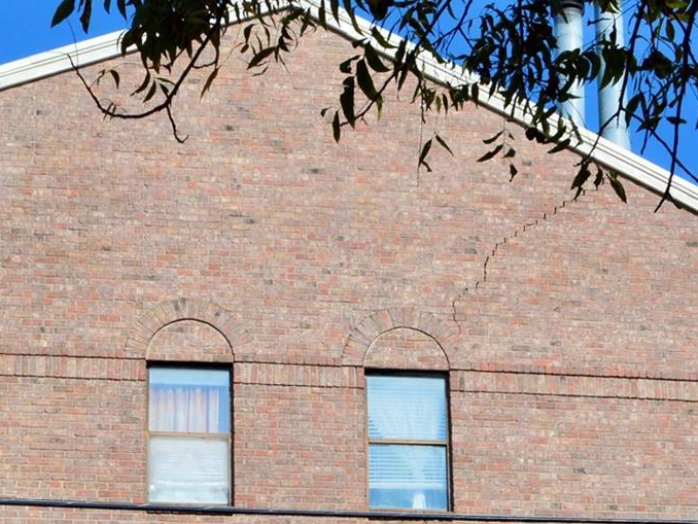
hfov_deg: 22.3
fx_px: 1755
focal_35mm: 87
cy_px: 609
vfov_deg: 16.4
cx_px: 202
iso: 400
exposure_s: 1/500
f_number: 11
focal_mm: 20
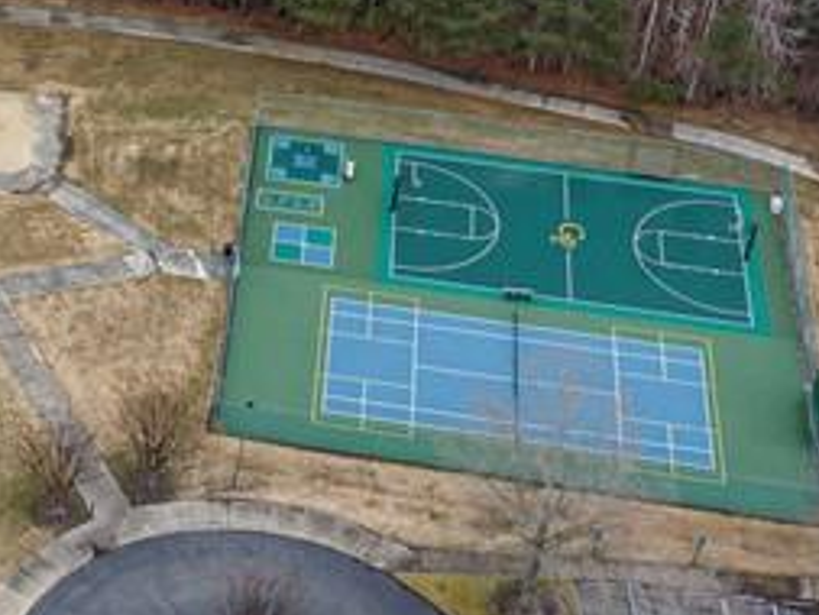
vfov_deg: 15.1
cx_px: -84
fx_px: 2296
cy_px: 55
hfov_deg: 19.4
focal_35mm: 97
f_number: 4
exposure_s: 1/200
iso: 100
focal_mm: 12.29
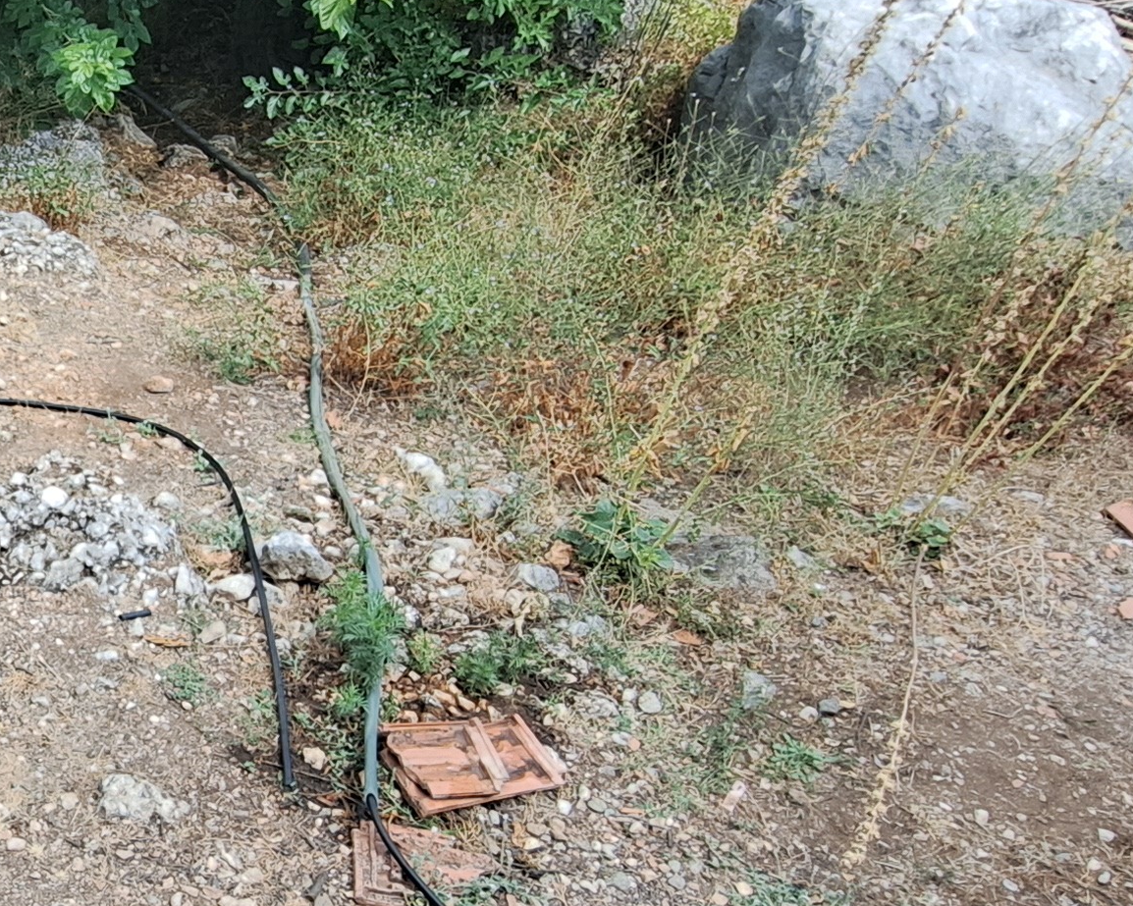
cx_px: -81
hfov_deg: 36.3
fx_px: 1475
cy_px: 597
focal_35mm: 44
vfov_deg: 33.9
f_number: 2.2
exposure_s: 1/339
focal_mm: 1.74
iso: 50
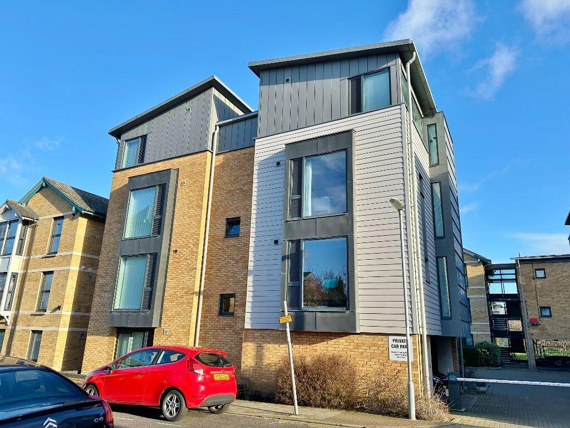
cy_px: 214
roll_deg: -1.3
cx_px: 285
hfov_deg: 71.6
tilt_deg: +16.5
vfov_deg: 56.8
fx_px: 395
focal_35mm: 24
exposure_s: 1/1880
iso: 80
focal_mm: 6.86
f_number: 1.78
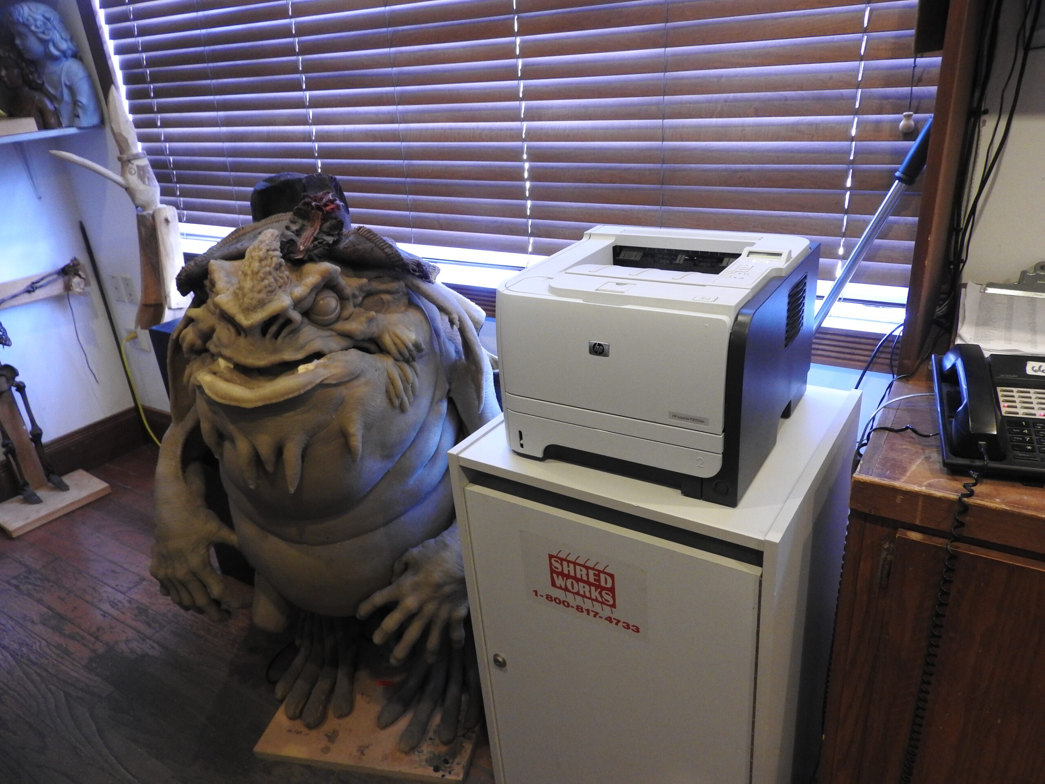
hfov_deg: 71.6
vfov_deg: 56.8
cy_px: 392
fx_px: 725
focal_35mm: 24
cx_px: 522
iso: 400
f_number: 3.3
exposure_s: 1/13
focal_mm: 4.3
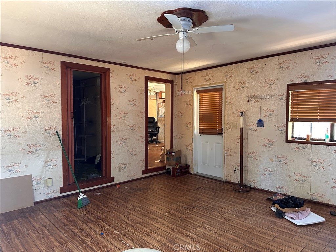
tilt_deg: -1.6
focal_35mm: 24
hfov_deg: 71.6
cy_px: 126
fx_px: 233
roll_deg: +0.0
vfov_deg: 56.8
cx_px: 168
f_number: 1.78
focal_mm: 6.86
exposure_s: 1/60
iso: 640
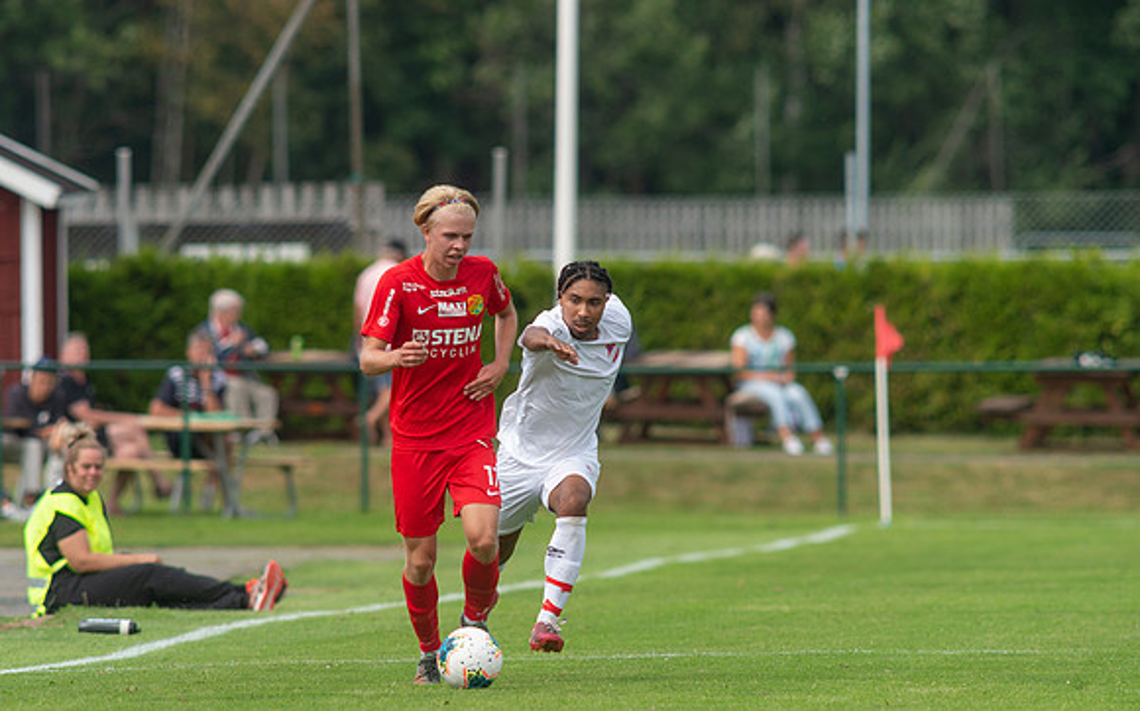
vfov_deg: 2.5
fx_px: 16009
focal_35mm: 515
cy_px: 456
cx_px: 453
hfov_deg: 4.1
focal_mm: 420
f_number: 4
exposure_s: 1/1250
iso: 400
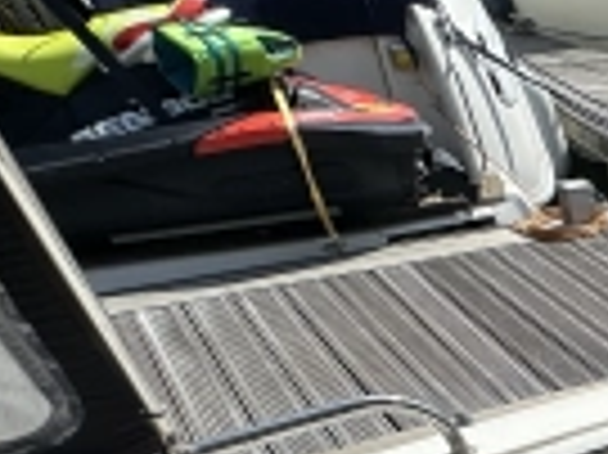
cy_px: 609
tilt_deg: -36.5
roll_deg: -2.7
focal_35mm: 57
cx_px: 991
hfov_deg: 23.8
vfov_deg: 22.6
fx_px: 1000
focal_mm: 2.22
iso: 50
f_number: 2.2
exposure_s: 1/2747
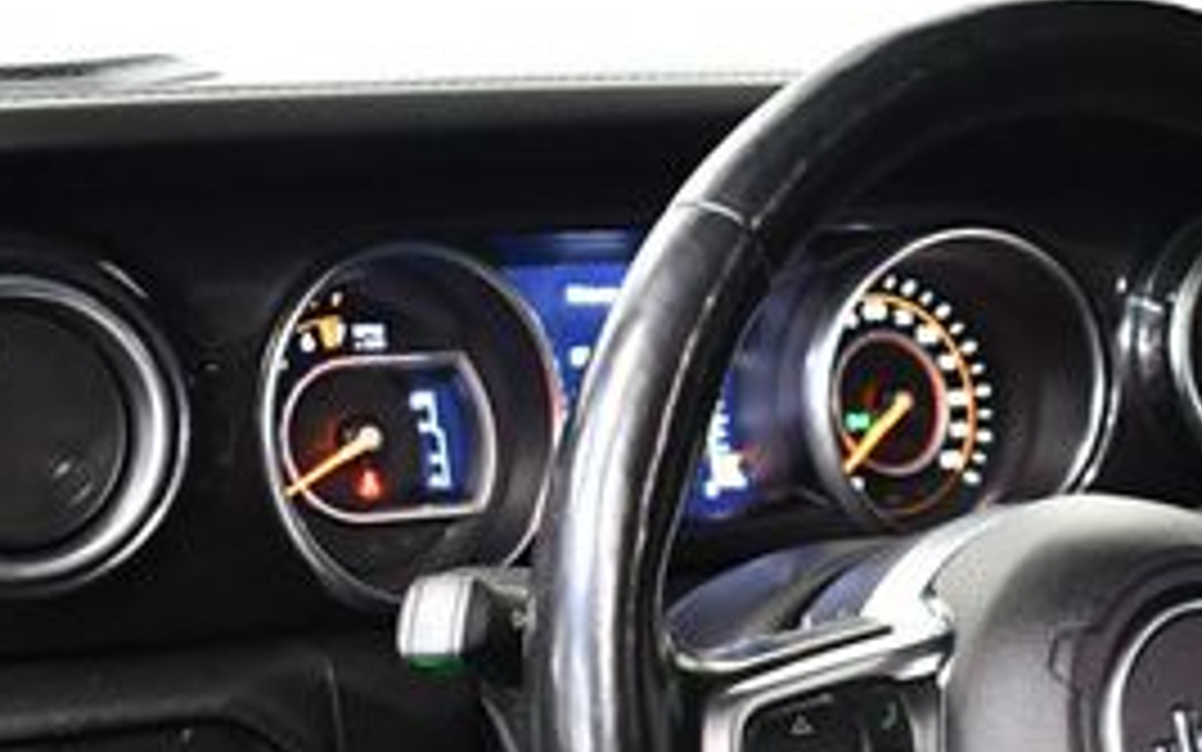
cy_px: 757
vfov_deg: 14.6
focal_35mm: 88
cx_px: 1058
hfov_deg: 23.0
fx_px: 2883
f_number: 3.5
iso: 3200
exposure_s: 1/80
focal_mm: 18
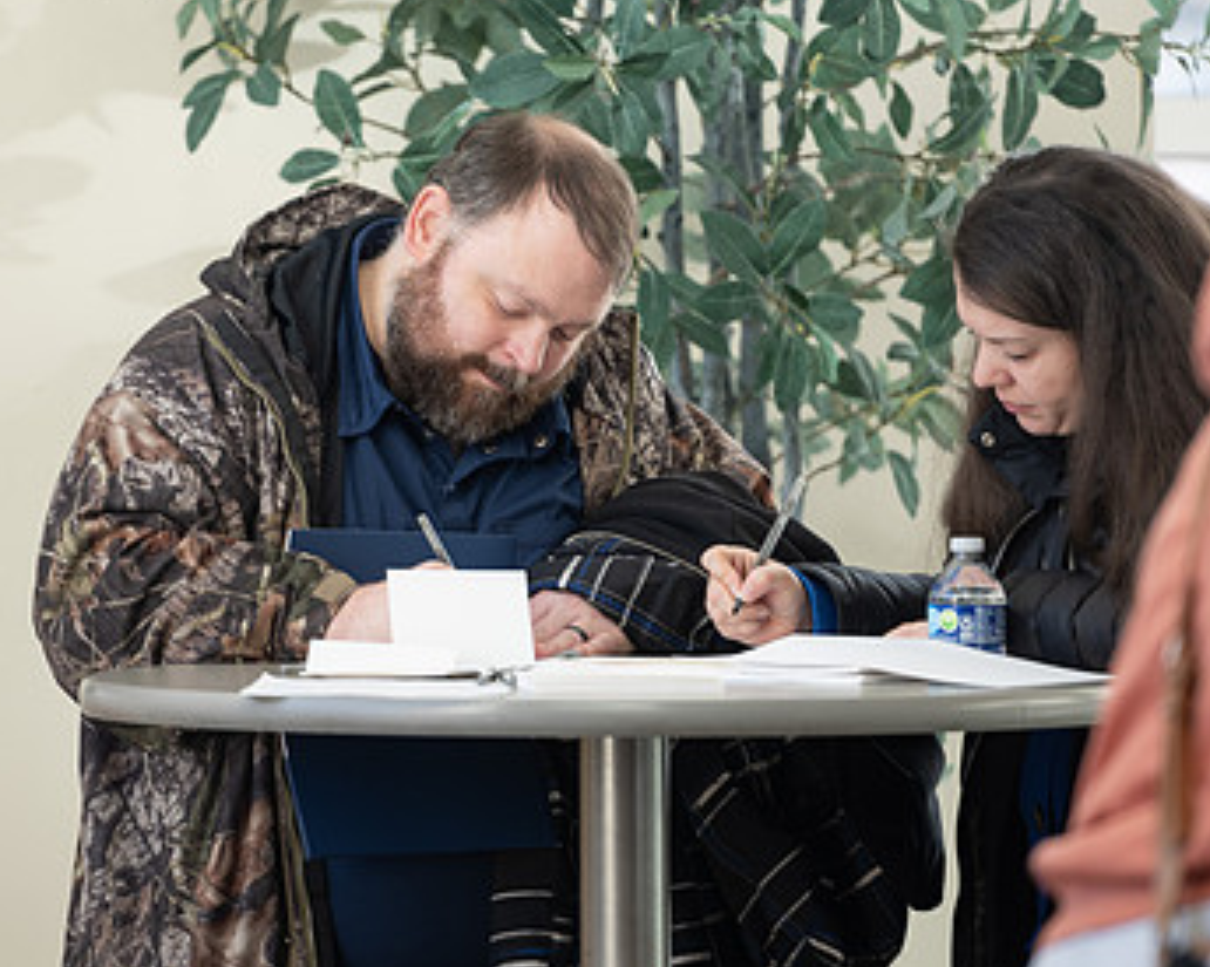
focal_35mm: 373
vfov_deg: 4.1
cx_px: 511
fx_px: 13354
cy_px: 368
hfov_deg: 5.2
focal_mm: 200
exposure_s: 1/200
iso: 125
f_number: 2.8
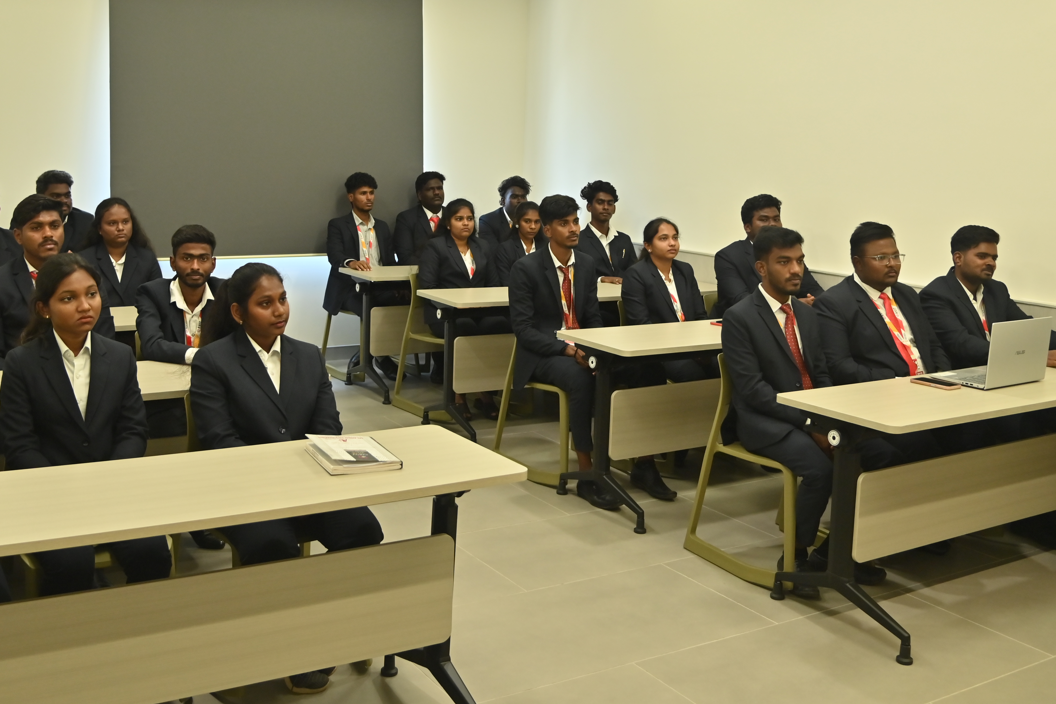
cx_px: 450
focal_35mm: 37
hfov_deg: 51.7
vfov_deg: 35.5
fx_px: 1085
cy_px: 224
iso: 500
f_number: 4
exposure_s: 1/100
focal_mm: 24
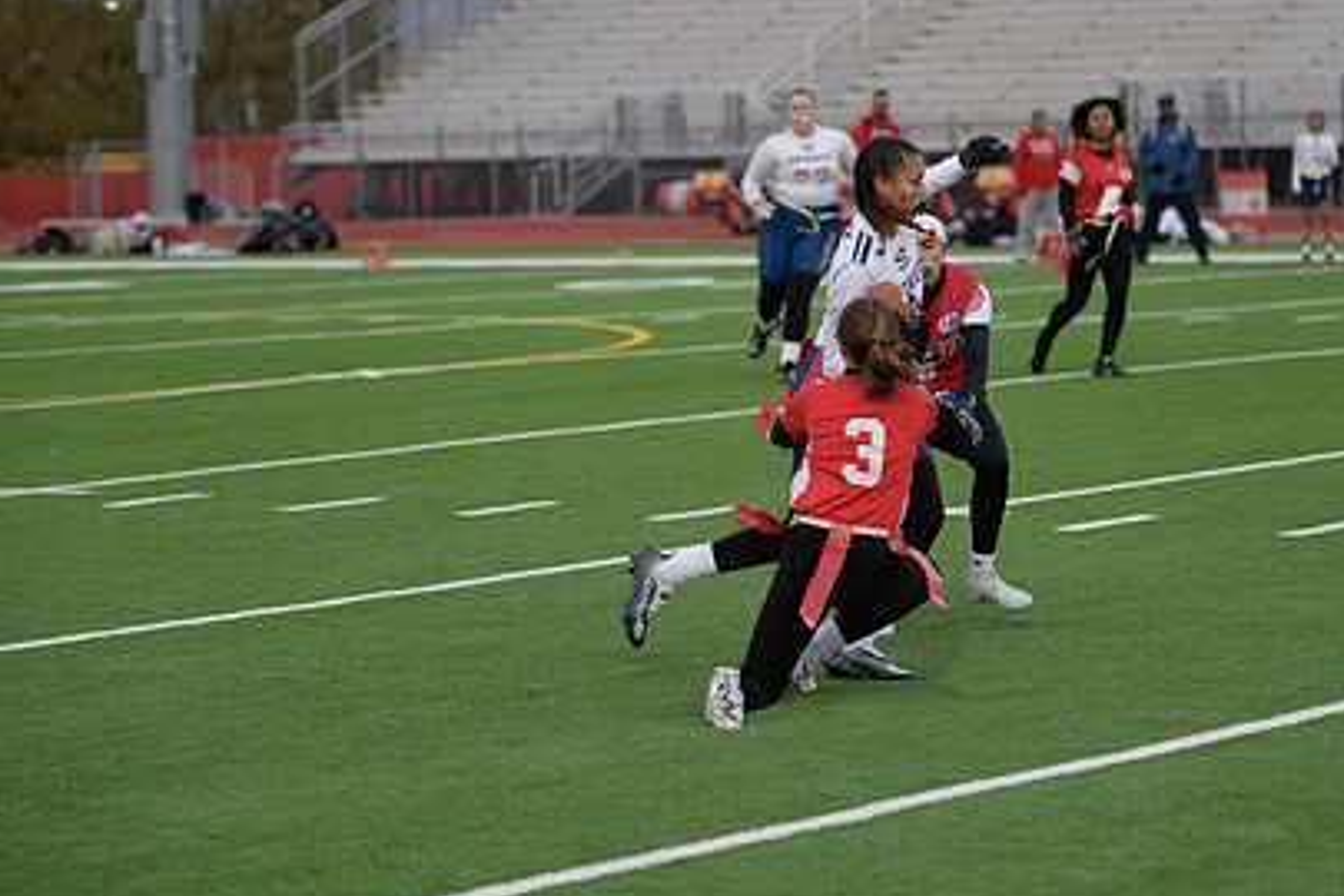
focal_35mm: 146
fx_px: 5450
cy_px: 343
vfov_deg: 9.4
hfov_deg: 14.1
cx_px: 800
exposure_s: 1/3200
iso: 1250
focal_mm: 102
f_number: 2.8
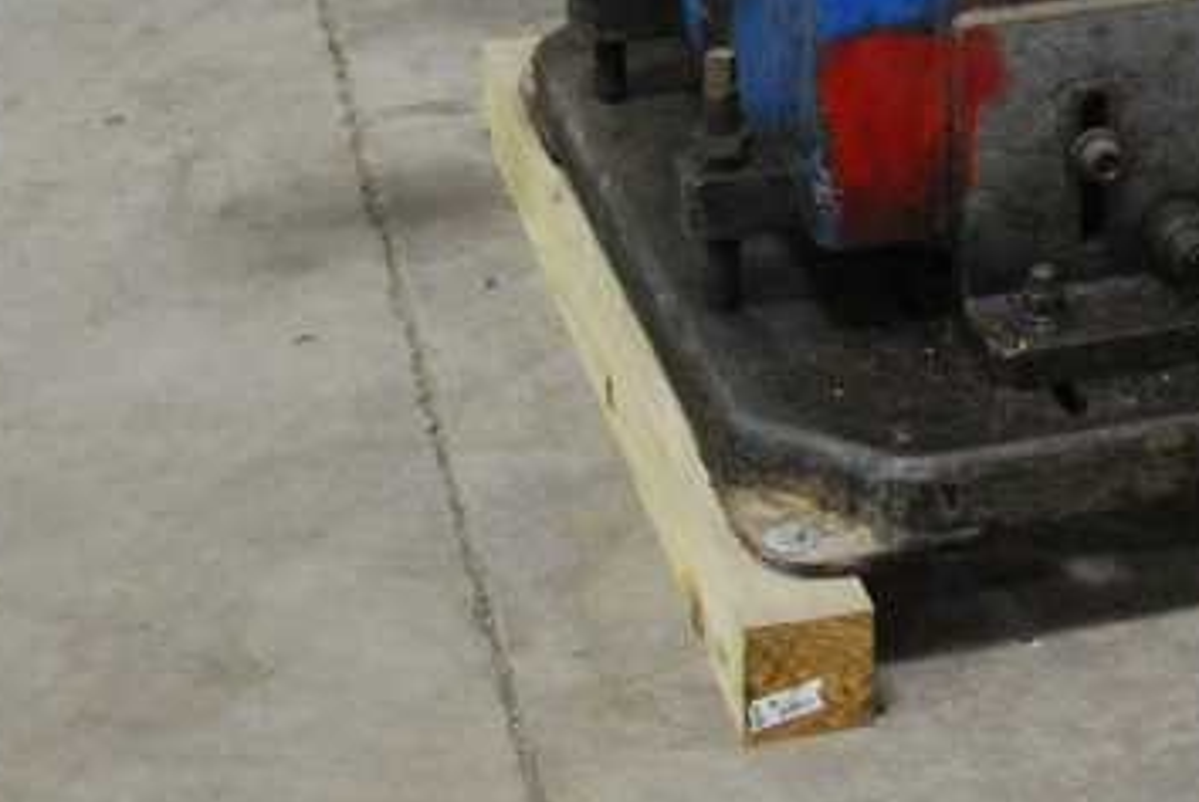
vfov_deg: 11.6
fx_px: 3735
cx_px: 1114
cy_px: -513
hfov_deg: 17.9
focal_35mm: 112
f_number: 3.8
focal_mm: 22
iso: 1250
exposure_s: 1/30
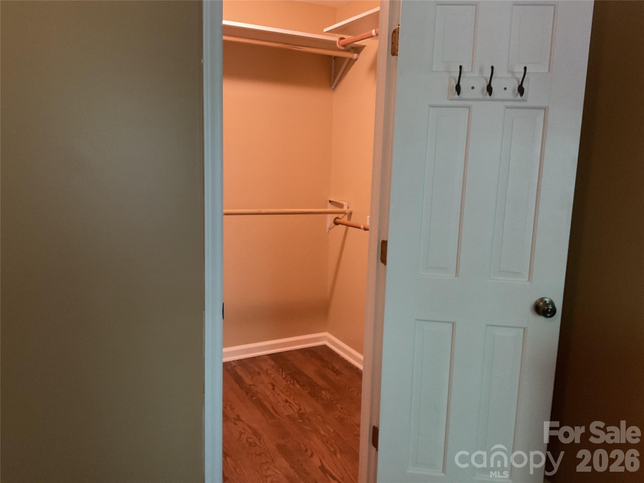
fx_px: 540
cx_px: 322
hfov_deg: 61.7
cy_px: 242
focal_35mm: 29
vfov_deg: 48.2
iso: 250
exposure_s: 1/40
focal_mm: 3
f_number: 1.8
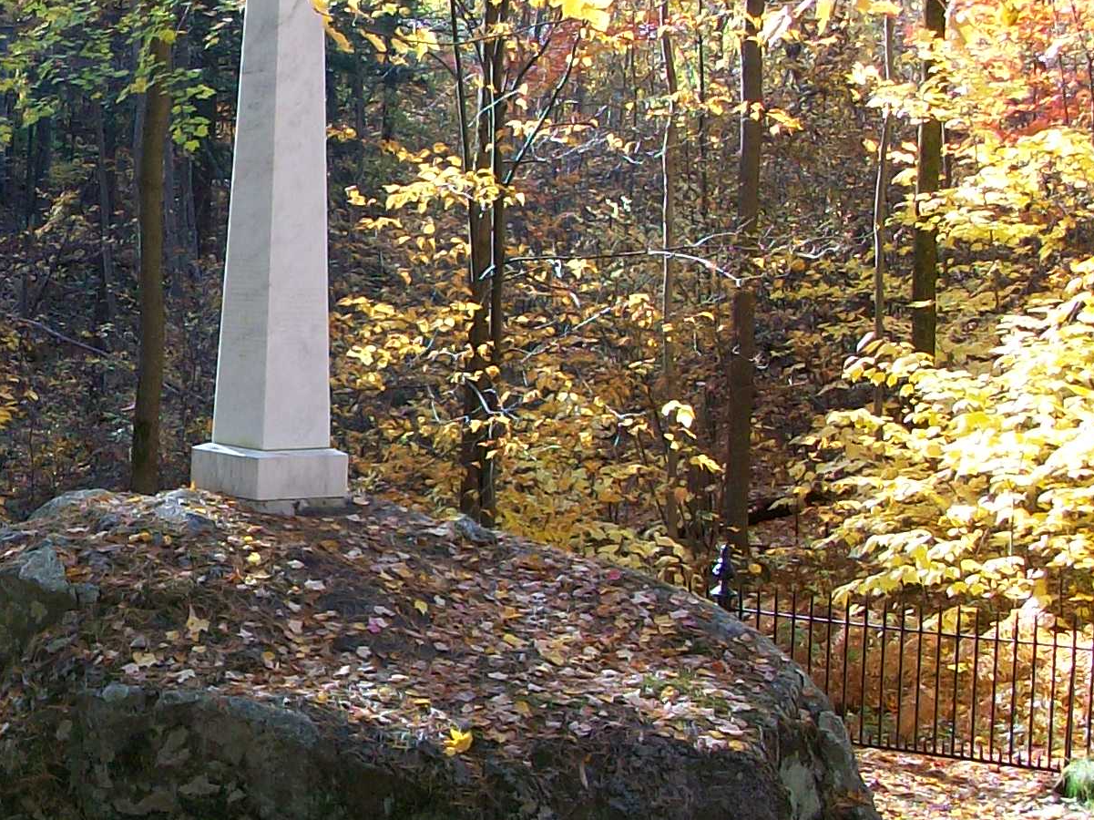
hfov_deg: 22.0
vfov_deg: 17.0
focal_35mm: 87
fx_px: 2749
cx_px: 115
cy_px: 361
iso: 80
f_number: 2.8
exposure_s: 1/126
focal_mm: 5.7
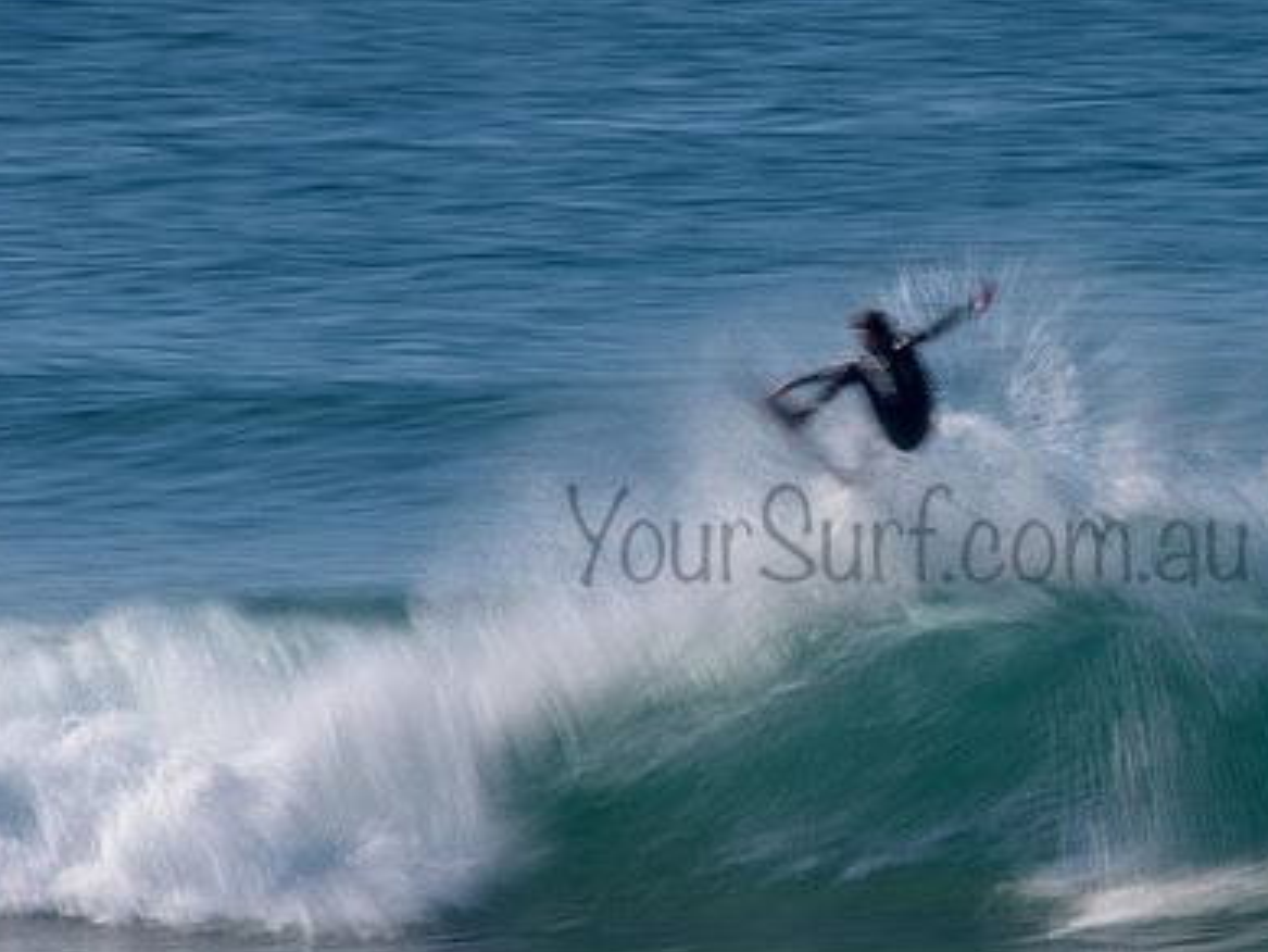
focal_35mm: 717
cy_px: 507
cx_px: 903
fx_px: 26272
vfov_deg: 2.1
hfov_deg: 2.8
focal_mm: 500
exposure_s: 1/13
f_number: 16
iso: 31
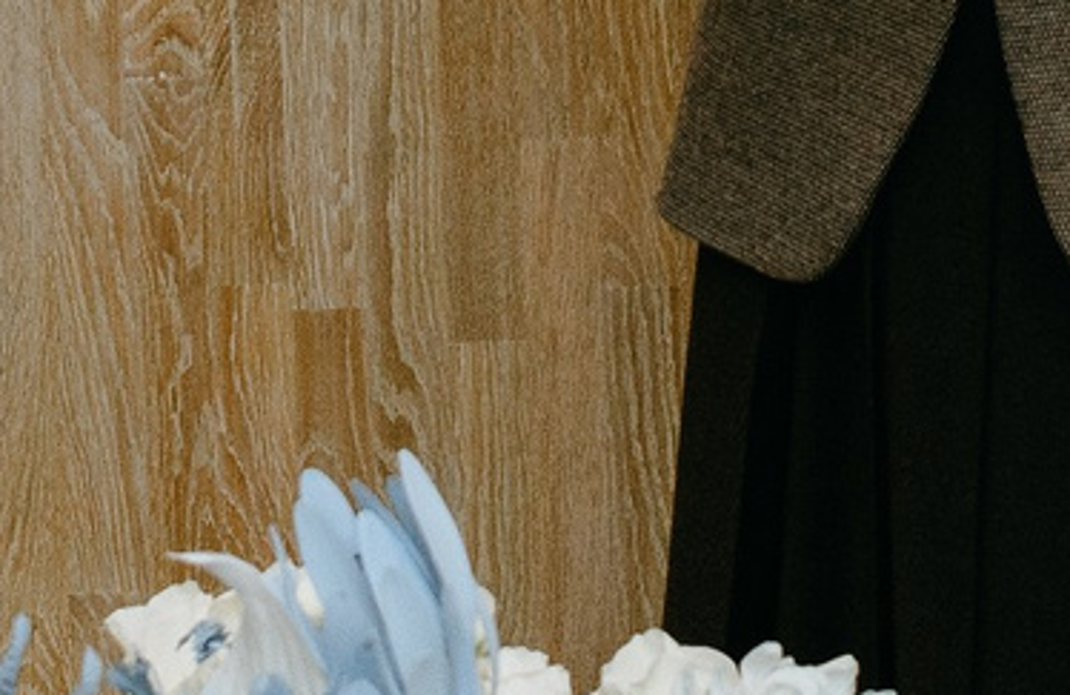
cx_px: 941
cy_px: -1054
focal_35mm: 193
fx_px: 5692
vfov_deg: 6.6
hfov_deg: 10.7
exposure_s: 1/160
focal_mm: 24
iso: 500
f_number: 4
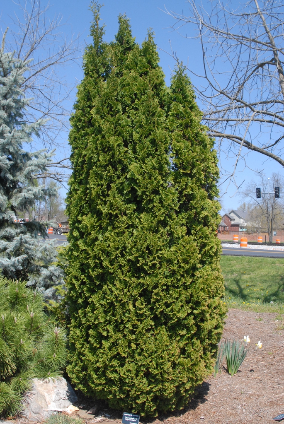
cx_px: 142
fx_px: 496
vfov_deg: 46.4
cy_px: 212
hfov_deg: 32.0
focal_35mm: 42
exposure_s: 1/320
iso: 400
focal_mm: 28
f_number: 9
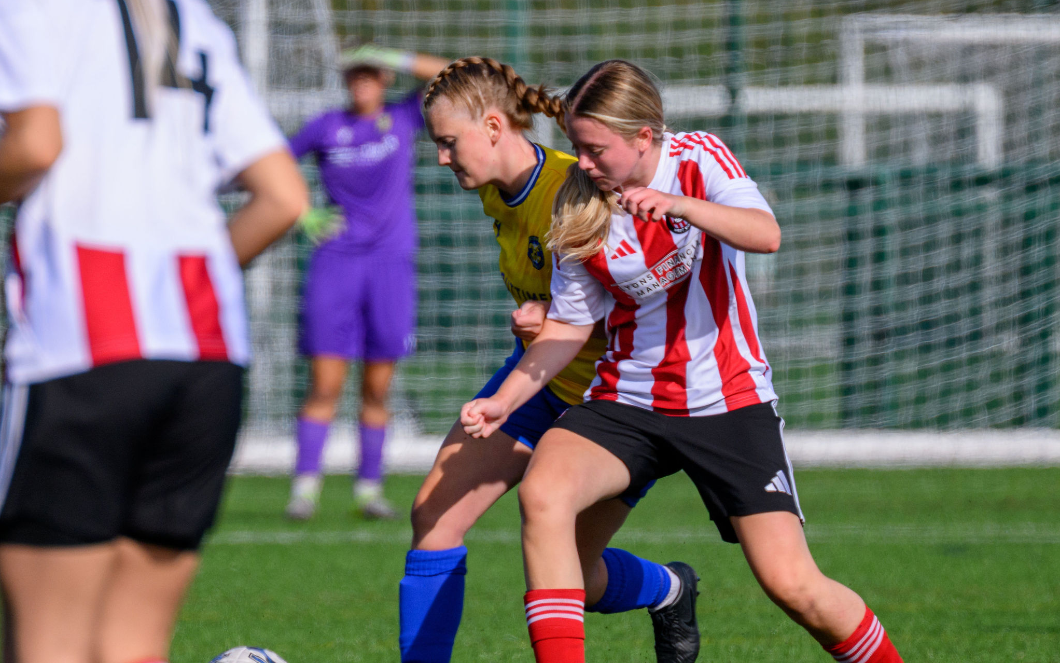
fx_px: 26176
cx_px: 489
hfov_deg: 2.3
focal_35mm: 906
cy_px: 341
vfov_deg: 1.5
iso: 450
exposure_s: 1/2000
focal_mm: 400
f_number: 5.6
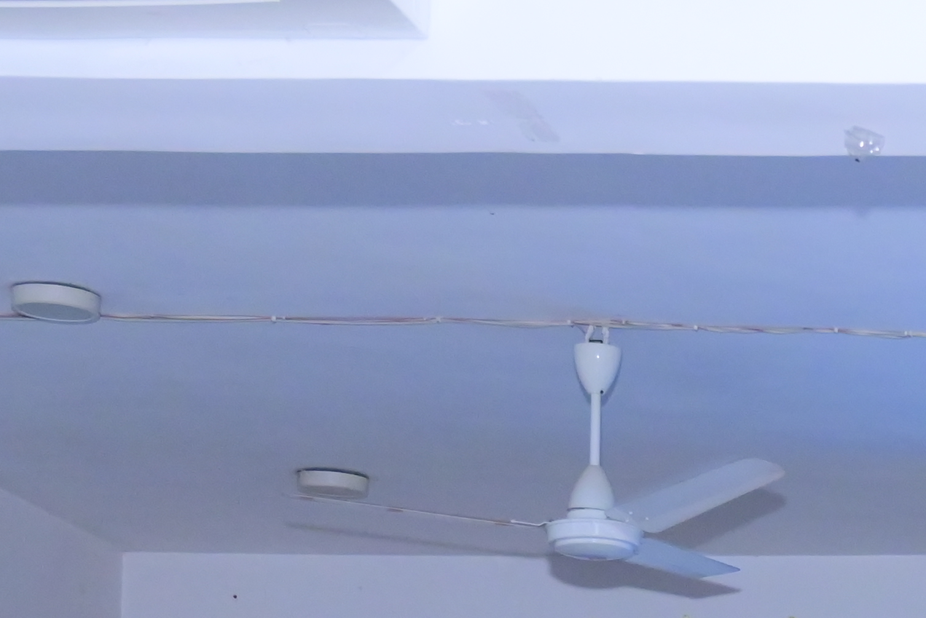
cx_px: 1526
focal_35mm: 133
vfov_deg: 9.8
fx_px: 3421
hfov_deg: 14.1
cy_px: 1135
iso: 2500
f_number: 5
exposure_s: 1/200
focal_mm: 24
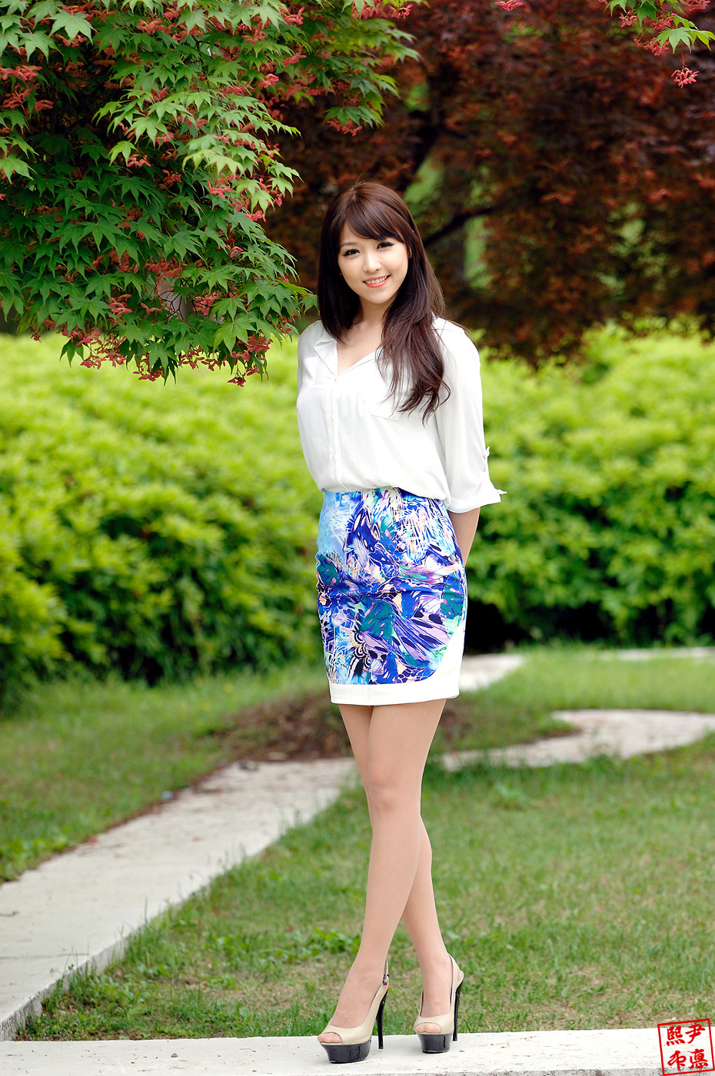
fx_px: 5823
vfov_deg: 10.6
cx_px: 358
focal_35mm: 195
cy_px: 538
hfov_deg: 7.0
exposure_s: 1/640
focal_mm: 130
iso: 160
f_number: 2.8
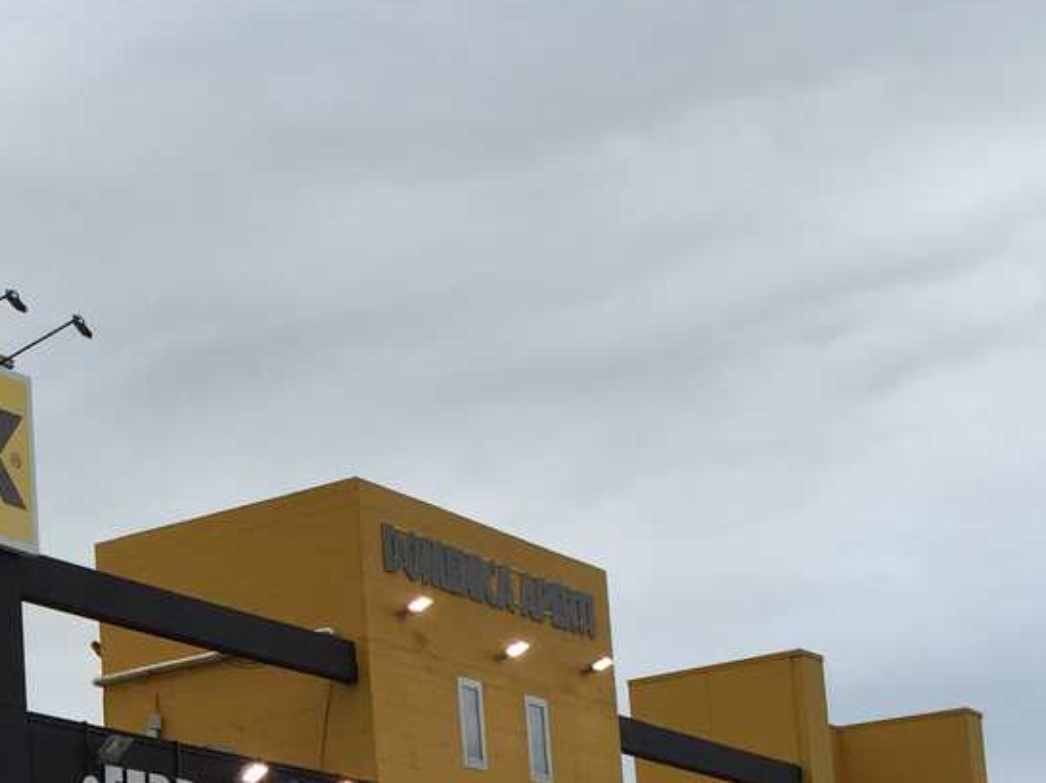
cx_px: -238
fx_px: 2567
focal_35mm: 85
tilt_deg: +9.6
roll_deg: +0.8
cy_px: 953
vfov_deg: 16.6
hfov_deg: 21.3
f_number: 2.2
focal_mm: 4.15
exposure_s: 1/775
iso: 32
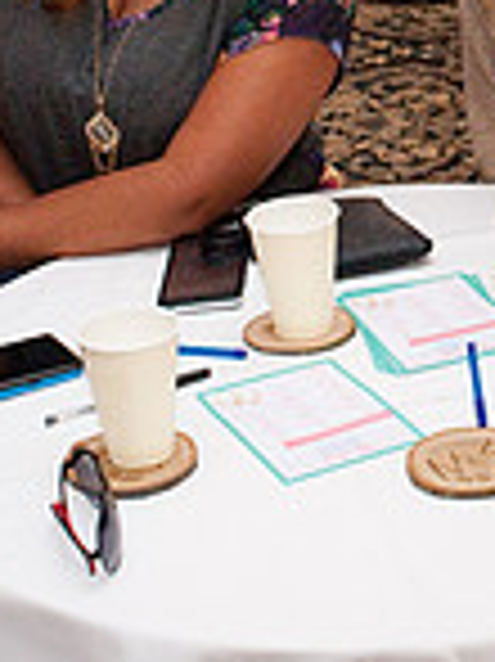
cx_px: 387
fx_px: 2024
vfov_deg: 18.3
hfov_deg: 13.9
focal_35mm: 106
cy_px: 86
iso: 3200
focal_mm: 28
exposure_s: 1/160
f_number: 5.6
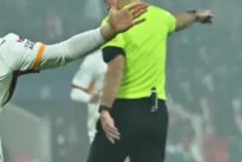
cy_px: 140
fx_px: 3130
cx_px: -68
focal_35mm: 465
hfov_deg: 4.4
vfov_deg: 3.0
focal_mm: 160
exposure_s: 1/400
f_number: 4.5
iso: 720
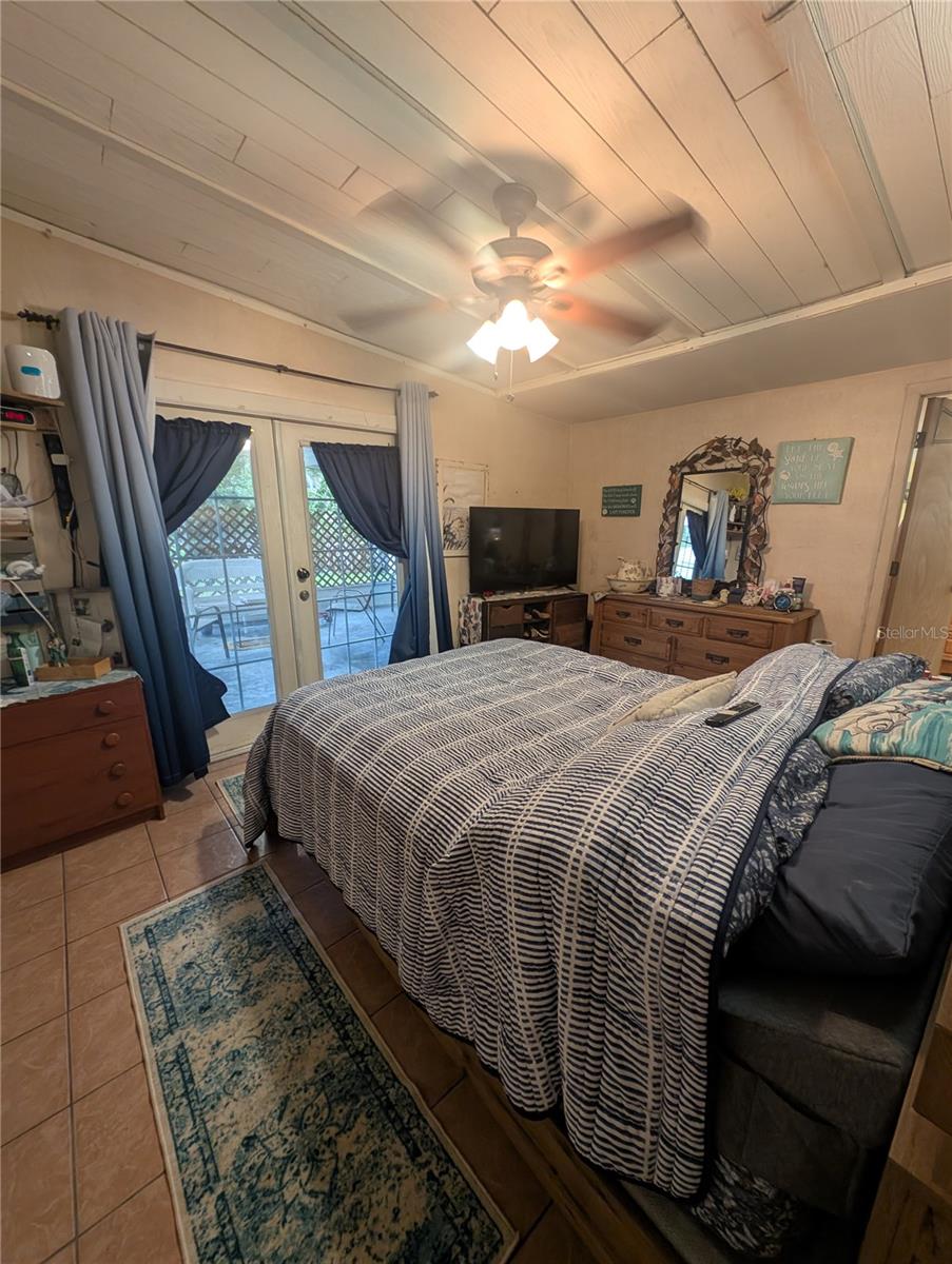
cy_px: 632
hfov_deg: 94.6
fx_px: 439
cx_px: 476
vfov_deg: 110.5
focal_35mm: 12
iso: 170
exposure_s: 1/40
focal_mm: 2.23
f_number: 1.95
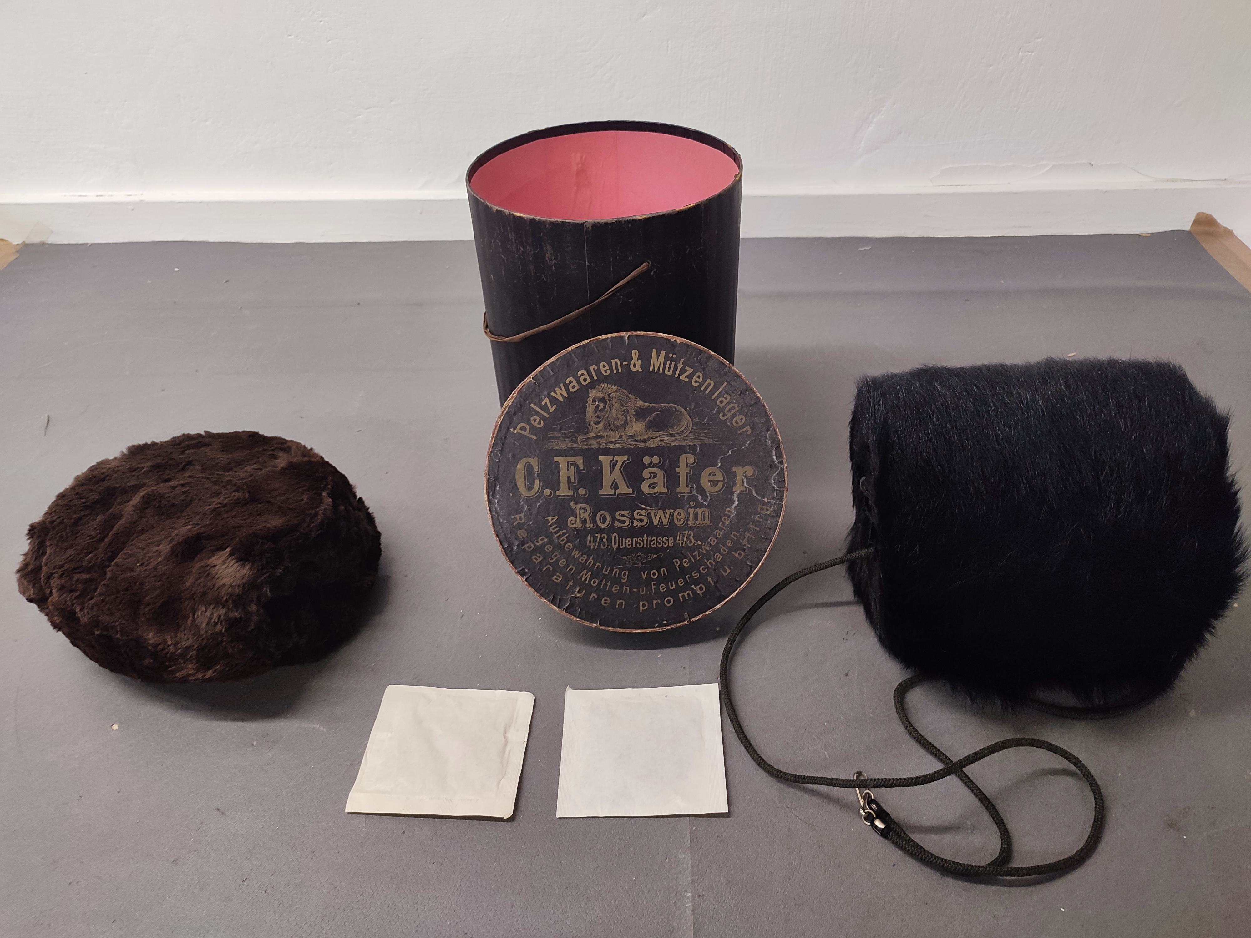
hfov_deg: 69.4
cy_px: 469
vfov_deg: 54.9
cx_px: 626
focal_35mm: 25
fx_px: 903
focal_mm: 6.04
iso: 405
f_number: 1.9
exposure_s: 1/25
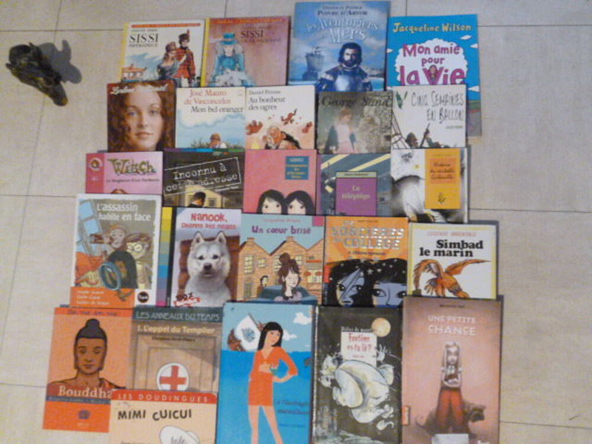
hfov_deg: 49.0
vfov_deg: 37.7
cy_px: 222
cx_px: 296
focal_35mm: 38
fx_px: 650
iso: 1250
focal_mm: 6.8
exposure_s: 1/8
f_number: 3.2
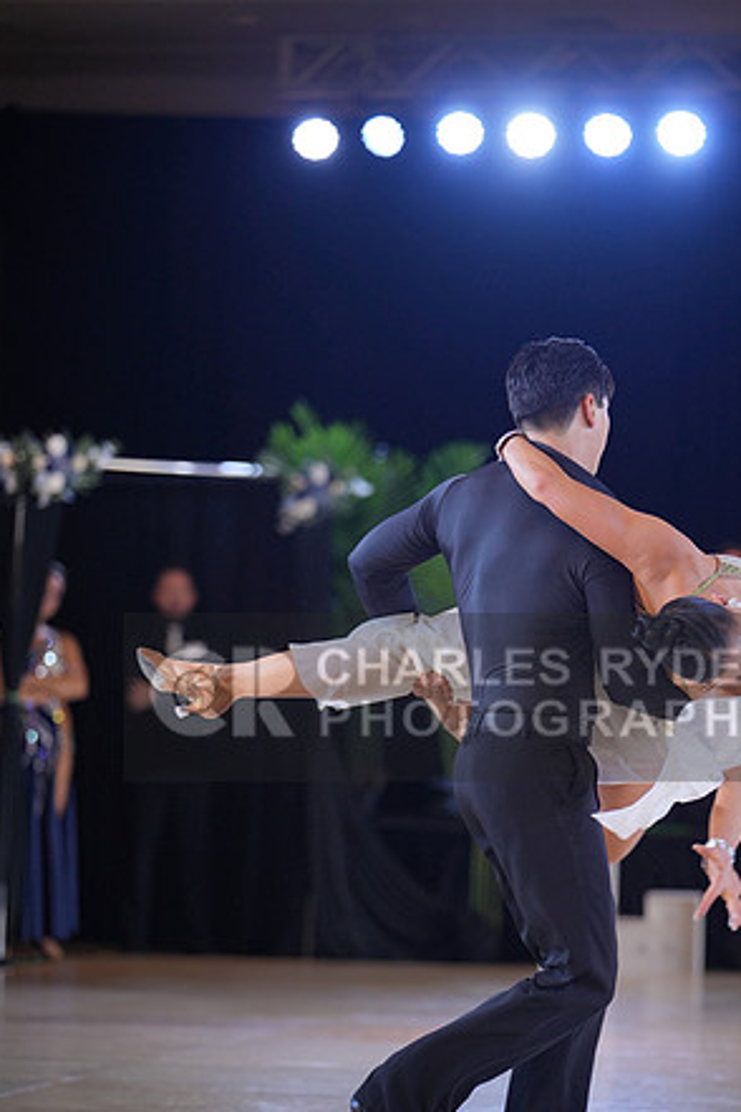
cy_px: 698
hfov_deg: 9.4
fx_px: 4507
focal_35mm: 146
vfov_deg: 14.0
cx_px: 473
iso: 640
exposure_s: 1/500
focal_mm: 111
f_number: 2
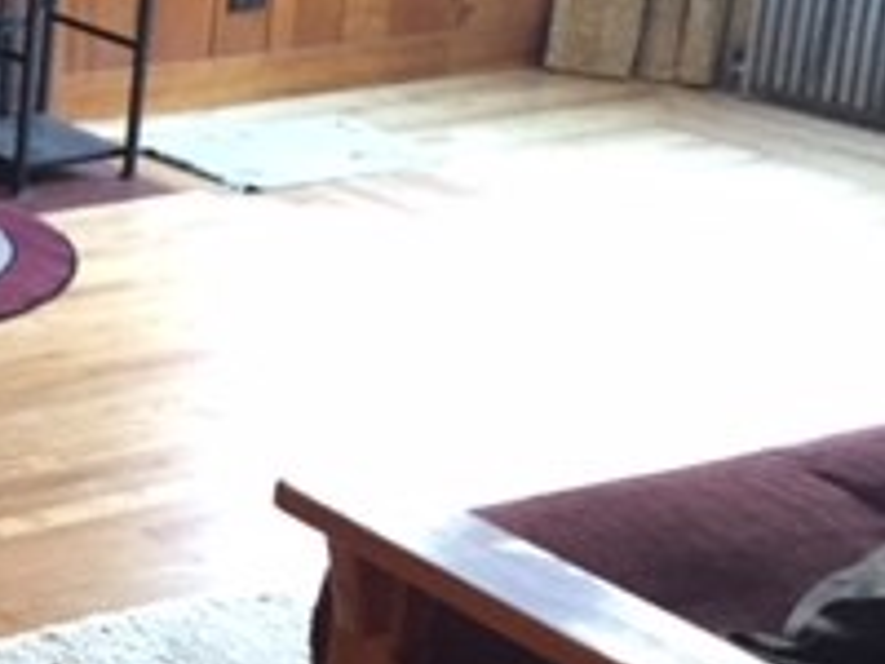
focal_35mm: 93
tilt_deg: -18.1
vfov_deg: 15.9
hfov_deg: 19.4
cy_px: 243
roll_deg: -1.1
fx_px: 2378
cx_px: -266
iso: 500
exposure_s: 1/15
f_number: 2.2
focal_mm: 4.15
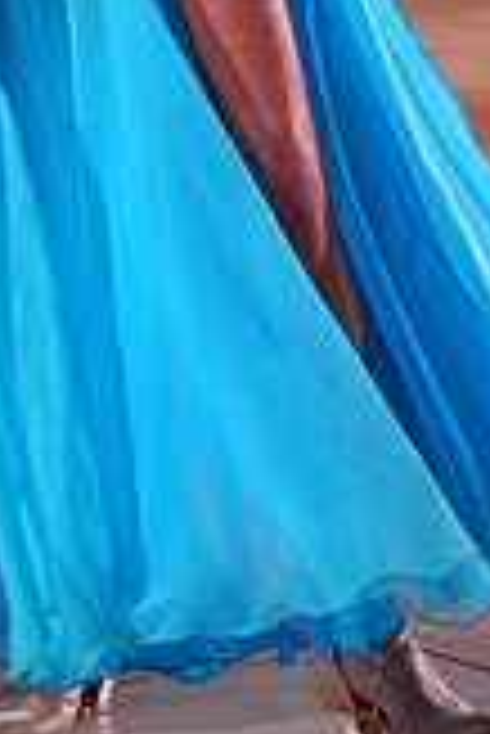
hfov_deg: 4.7
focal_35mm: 292
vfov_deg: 6.9
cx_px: -38
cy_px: -365
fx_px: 5949
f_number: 4
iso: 2500
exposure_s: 1/500
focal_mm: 82
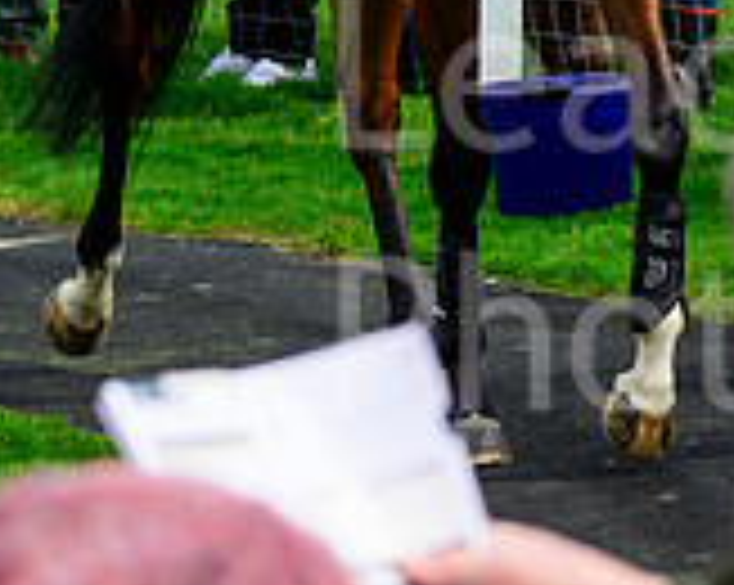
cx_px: 1077
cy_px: 56
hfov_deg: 4.3
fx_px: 9612
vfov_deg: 3.5
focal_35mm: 443
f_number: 5.6
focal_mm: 120
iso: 400
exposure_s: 1/1000
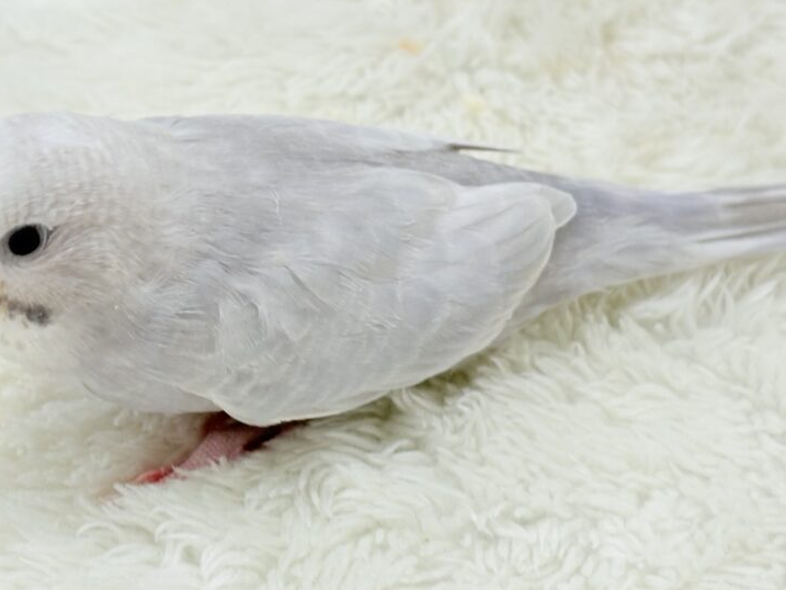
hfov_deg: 22.5
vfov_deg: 17.0
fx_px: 1976
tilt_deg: -37.5
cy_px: 245
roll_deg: -2.9
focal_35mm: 87
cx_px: 303
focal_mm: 5.96
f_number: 1.6
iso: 25
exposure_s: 1/50
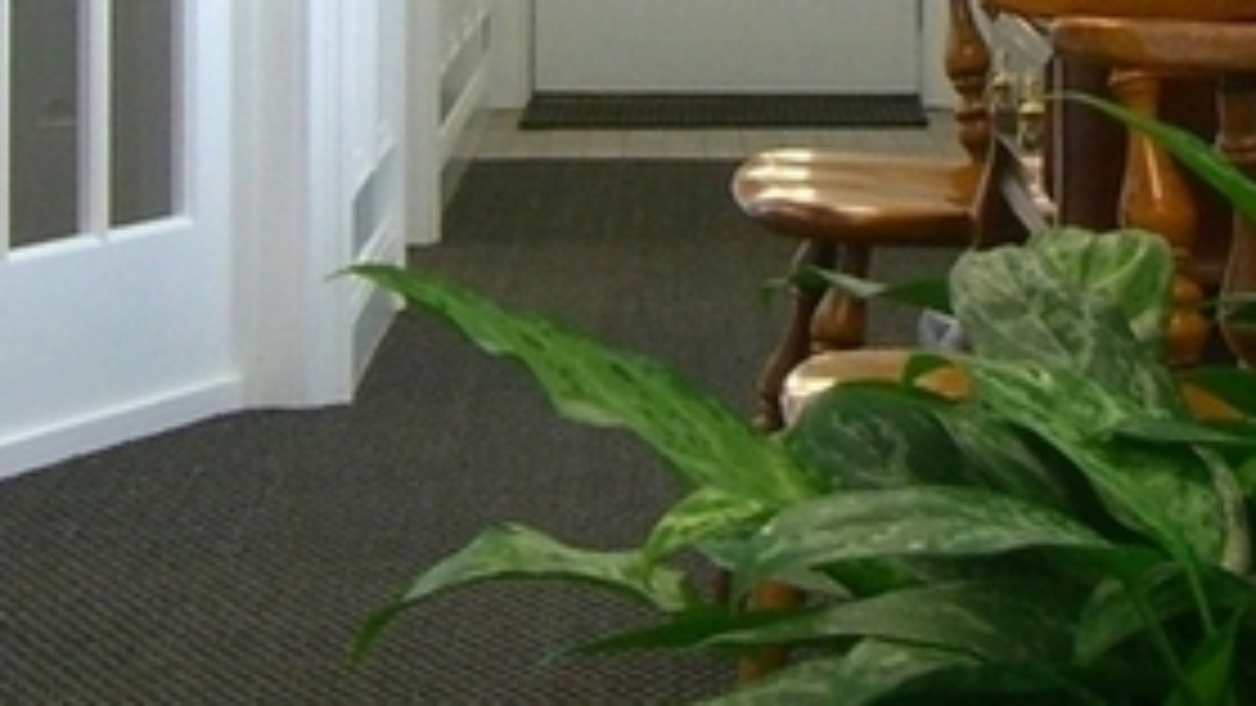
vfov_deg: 8.6
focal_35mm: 139
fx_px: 4630
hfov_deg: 15.4
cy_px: -211
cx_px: 986
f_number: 2.7
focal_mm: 6.2
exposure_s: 1/60
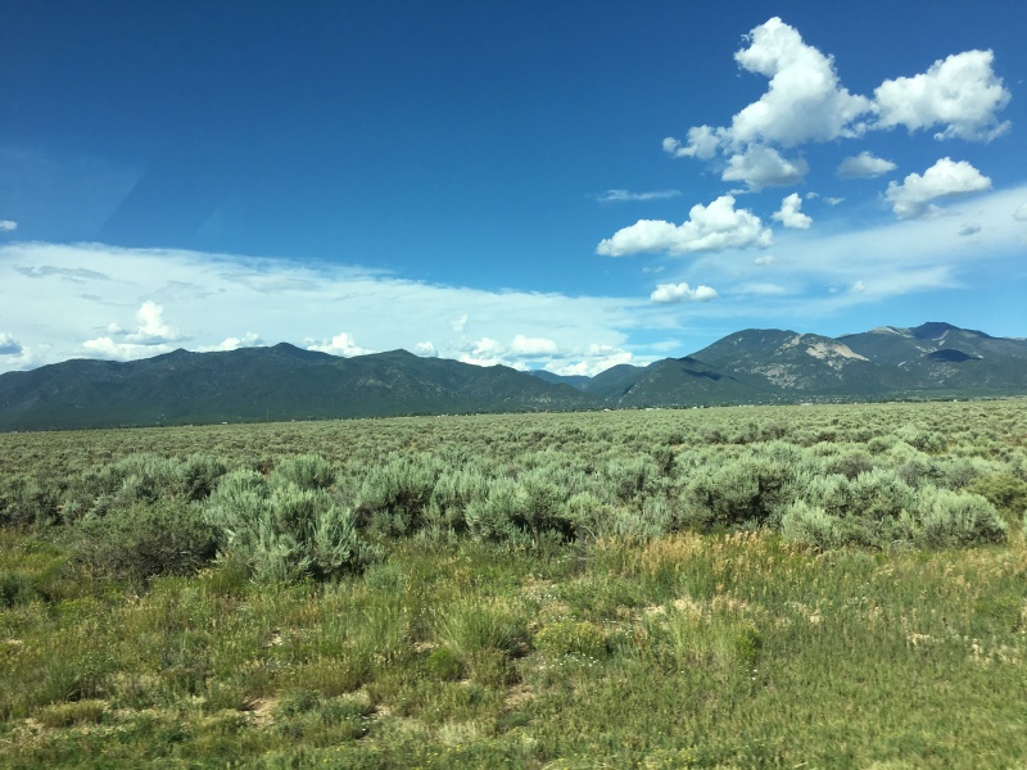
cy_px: 385
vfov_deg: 48.2
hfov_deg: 61.7
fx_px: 860
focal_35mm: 29
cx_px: 514
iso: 25
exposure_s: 1/1972
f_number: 2.2
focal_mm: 4.15
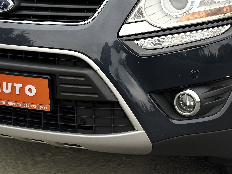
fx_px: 563
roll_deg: -1.1
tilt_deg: -9.9
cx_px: 127
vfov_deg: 17.5
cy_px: 42
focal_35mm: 84
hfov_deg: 23.3
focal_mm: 6.76
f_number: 1.78
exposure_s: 1/812
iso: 64
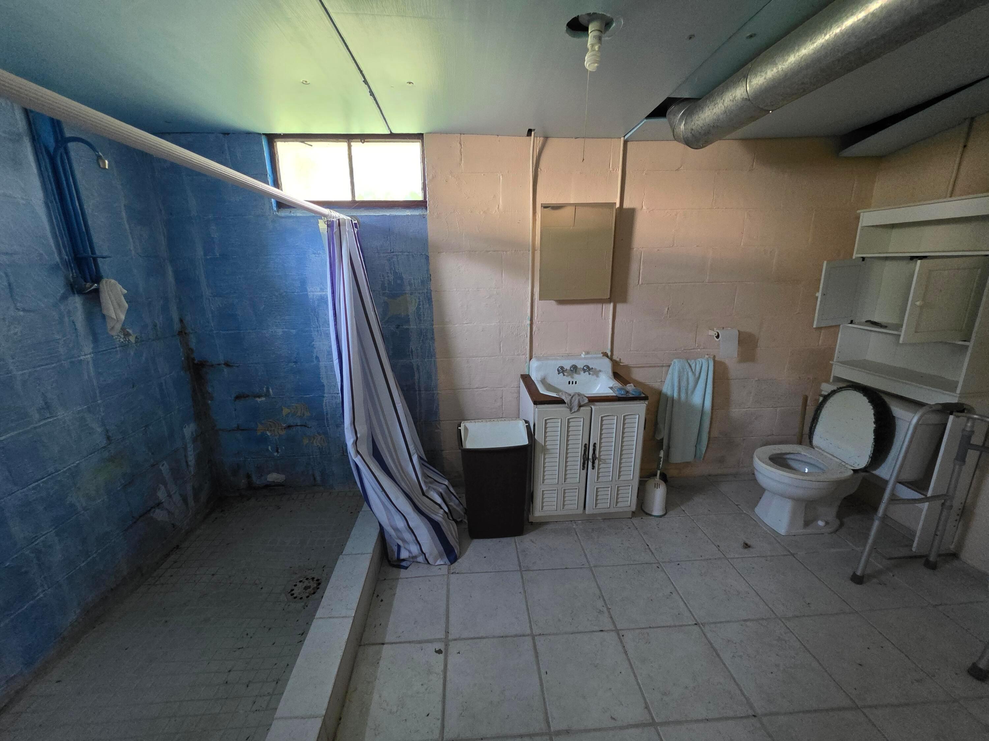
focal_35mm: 13
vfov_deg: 89.9
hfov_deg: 106.2
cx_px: 494
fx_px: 371
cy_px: 370
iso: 1250
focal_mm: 2.2
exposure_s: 1/60
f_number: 1.9
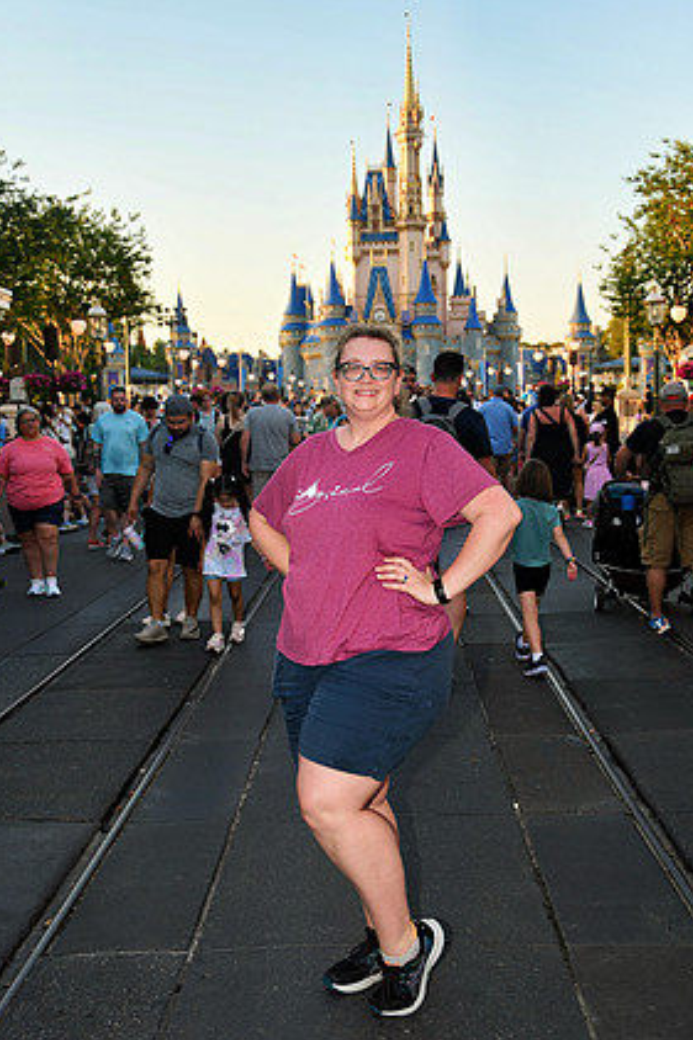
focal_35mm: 48
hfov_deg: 28.1
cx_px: 358
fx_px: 1387
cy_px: 513
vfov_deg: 41.1
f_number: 4.5
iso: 100
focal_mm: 30
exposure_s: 1/80
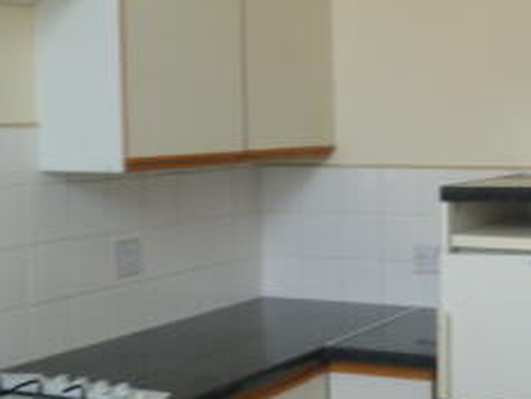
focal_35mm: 70
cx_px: 493
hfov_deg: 26.7
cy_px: 195
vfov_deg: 21.0
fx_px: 1074
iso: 80
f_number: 2.8
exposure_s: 1/60
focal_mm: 5
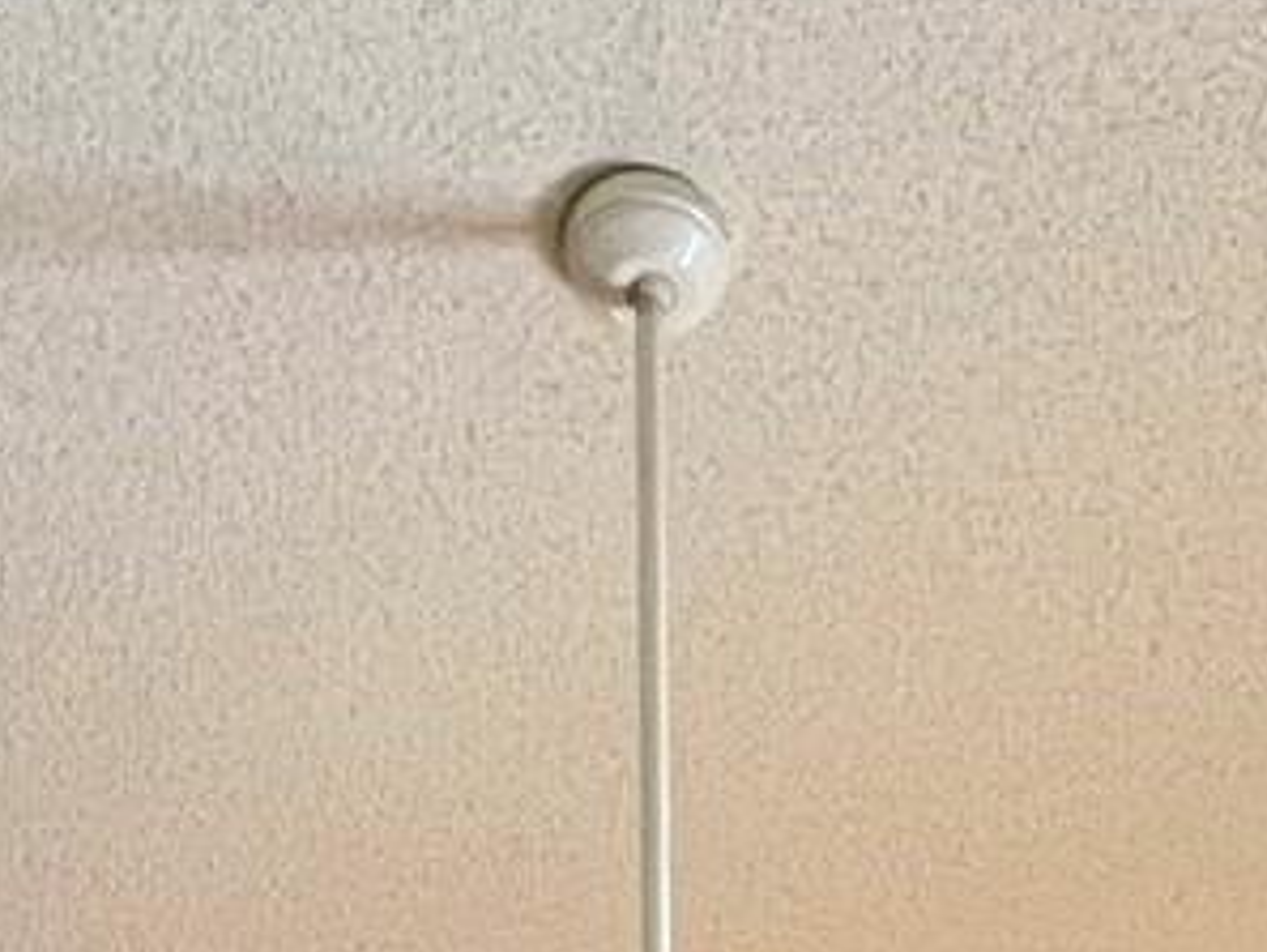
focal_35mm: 70
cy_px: 2433
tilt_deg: -4.6
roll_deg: -0.5
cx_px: 1203
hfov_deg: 26.6
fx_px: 2563
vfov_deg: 13.5
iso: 200
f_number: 1.8
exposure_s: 1/60
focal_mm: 1.57
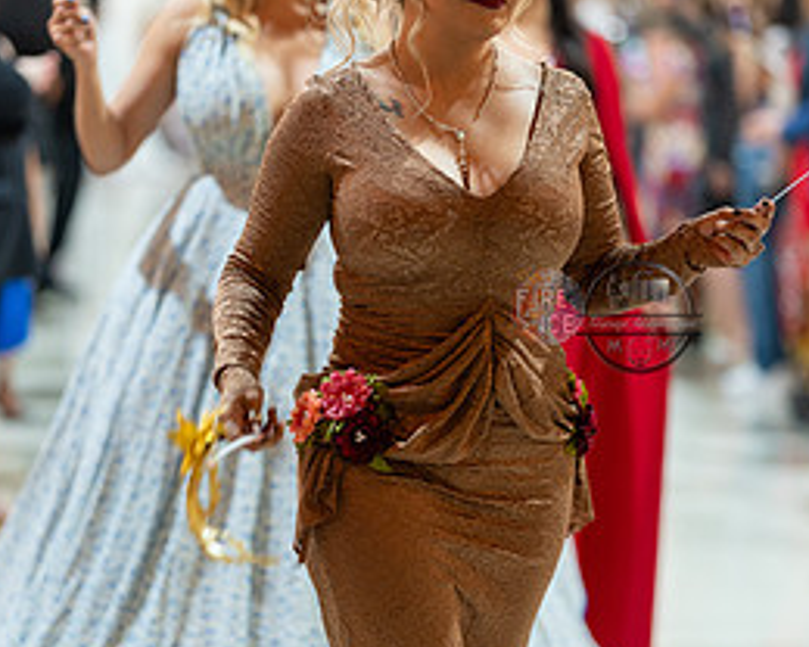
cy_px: 317
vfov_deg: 11.2
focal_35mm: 138
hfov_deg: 14.0
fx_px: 3304
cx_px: 373
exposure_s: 1/160
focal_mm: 85
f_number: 1.4
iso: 500
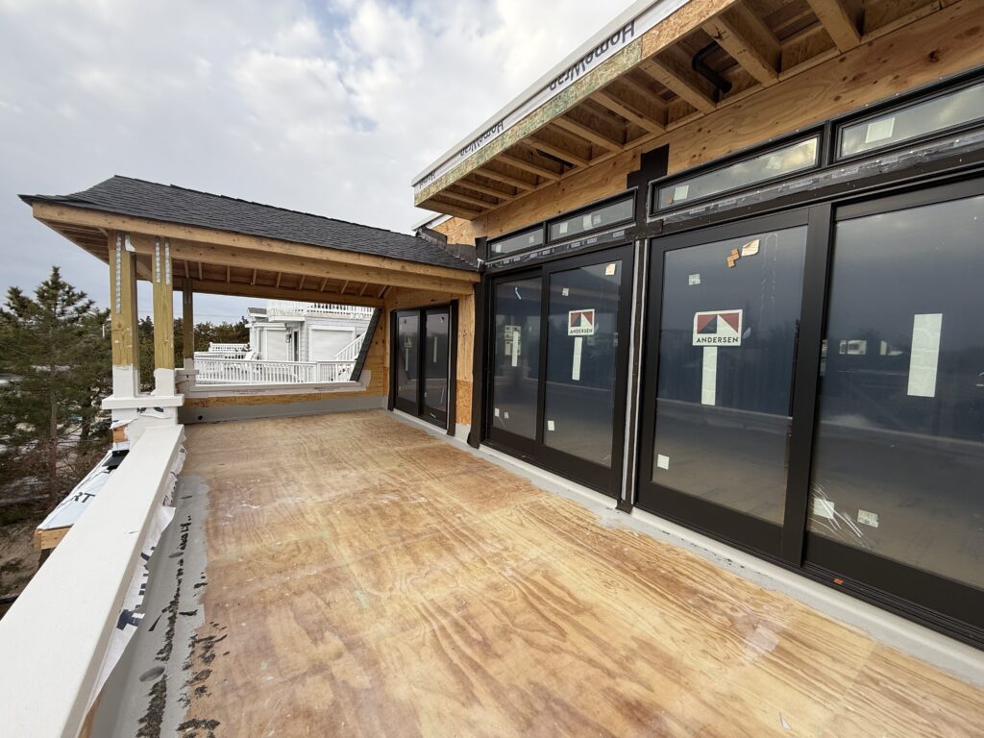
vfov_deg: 85.7
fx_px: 398
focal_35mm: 14
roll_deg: -1.6
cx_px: 492
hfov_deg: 102.1
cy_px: 369
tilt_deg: -3.1
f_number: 2.2
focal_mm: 2.22
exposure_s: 1/312
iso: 64
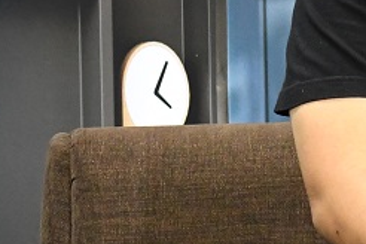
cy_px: -45
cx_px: 549
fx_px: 3721
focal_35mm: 366
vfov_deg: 3.7
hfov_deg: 5.6
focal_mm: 50
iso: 4000
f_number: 5.6
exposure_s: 1/250
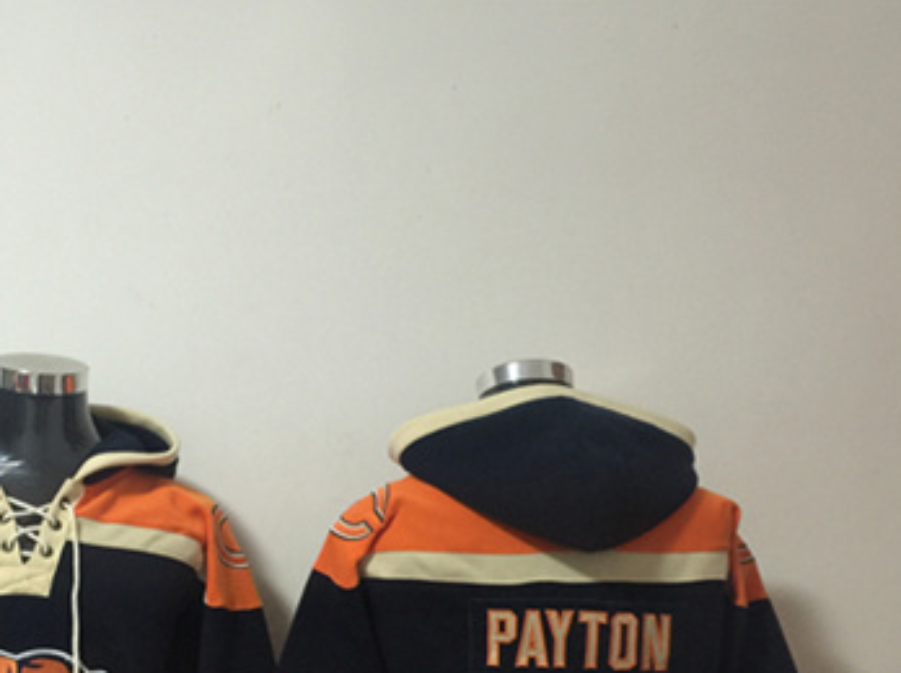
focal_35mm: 50
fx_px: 1300
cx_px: 274
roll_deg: -3.2
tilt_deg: +0.4
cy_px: 568
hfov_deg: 37.7
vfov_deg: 28.2
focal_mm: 4.15
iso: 125
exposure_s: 1/10
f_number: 2.2
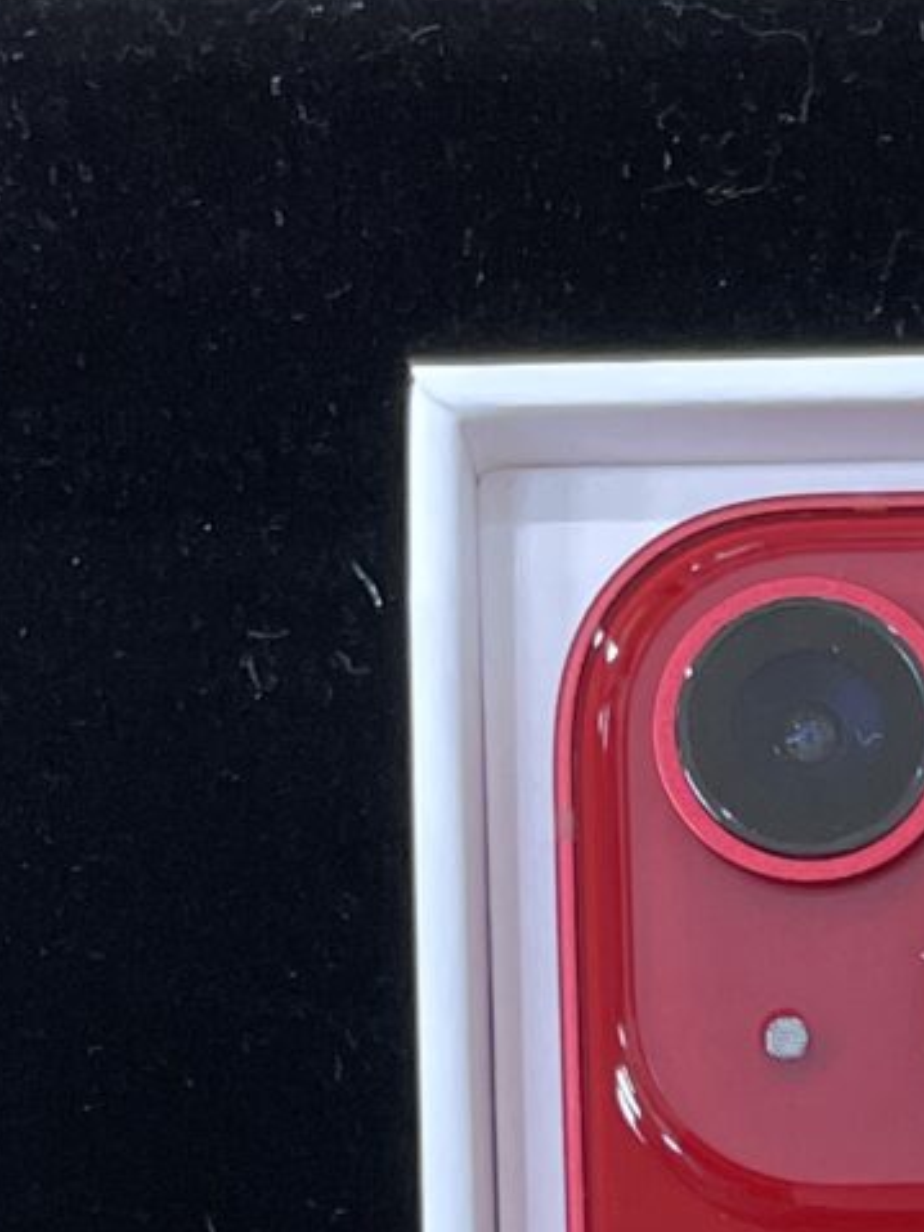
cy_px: 2243
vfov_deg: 12.8
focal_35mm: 139
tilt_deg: -86.5
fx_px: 4949
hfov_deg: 10.4
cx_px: 1279
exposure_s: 1/117
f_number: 1.6
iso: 125
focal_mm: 4.2
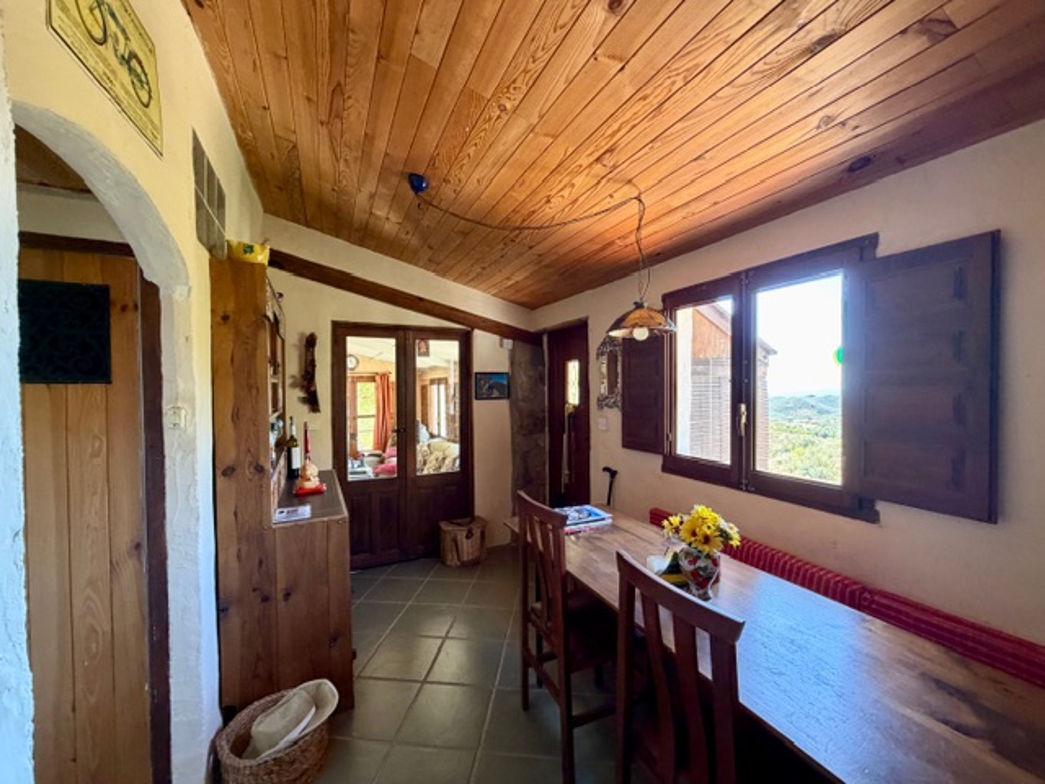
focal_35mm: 14
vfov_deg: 85.7
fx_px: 423
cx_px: 522
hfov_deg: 102.1
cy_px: 392
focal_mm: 2.22
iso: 320
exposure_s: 1/67
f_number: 2.2
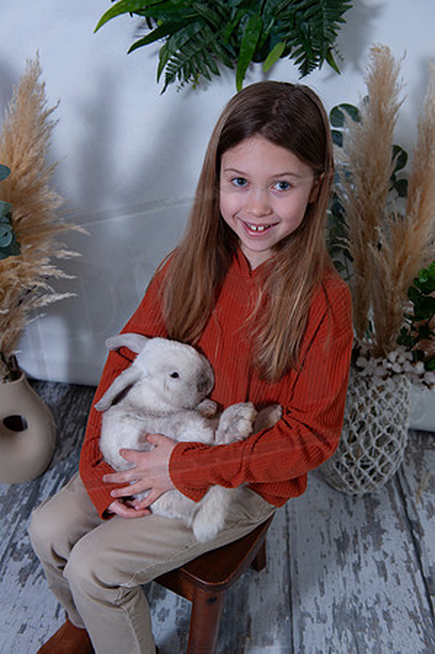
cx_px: 218
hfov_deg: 36.8
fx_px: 654
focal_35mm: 36
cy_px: 327
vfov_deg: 53.2
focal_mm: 36
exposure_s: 1/125
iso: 100
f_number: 5.6
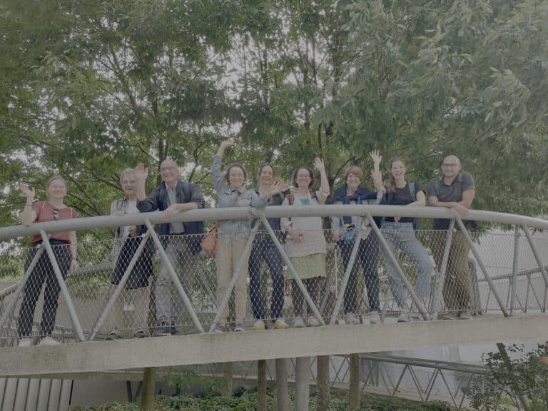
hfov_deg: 67.3
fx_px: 412
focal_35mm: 26
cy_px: 206
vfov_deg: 53.1
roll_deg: +0.7
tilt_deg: +18.8
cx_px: 274
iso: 50
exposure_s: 1/121
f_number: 1.6
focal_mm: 4.2
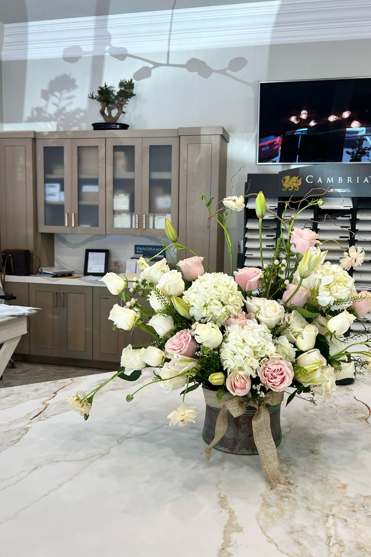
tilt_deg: -4.2
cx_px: 213
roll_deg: -2.2
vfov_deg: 65.5
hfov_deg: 46.3
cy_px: 285
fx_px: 433
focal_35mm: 28
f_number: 1.5
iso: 64
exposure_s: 1/120
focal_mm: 5.7
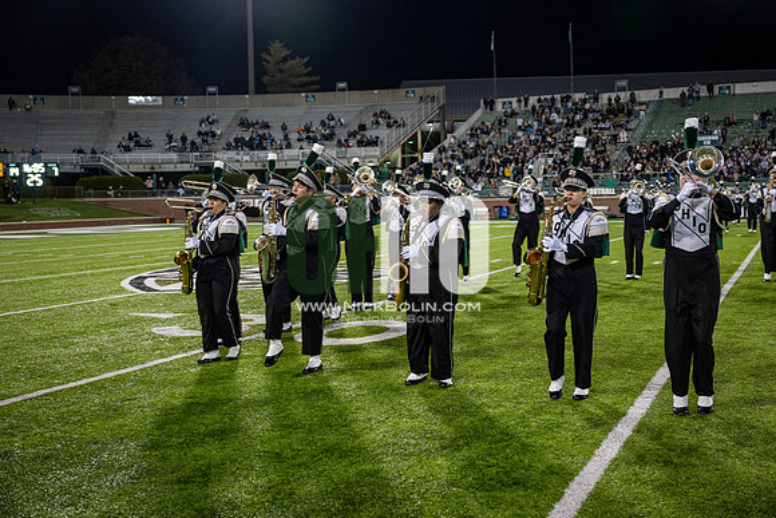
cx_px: 388
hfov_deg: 49.5
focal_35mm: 39
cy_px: 259
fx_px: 841
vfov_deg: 34.2
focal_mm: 39
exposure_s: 1/500
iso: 1250
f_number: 3.2
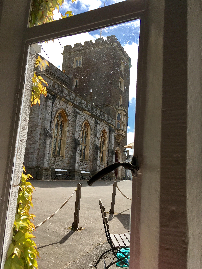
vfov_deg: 61.7
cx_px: 101
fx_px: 226
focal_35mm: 29
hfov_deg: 48.2
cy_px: 134
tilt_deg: +9.5
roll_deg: -2.9
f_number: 2.2
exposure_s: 1/1709
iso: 25
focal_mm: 4.15
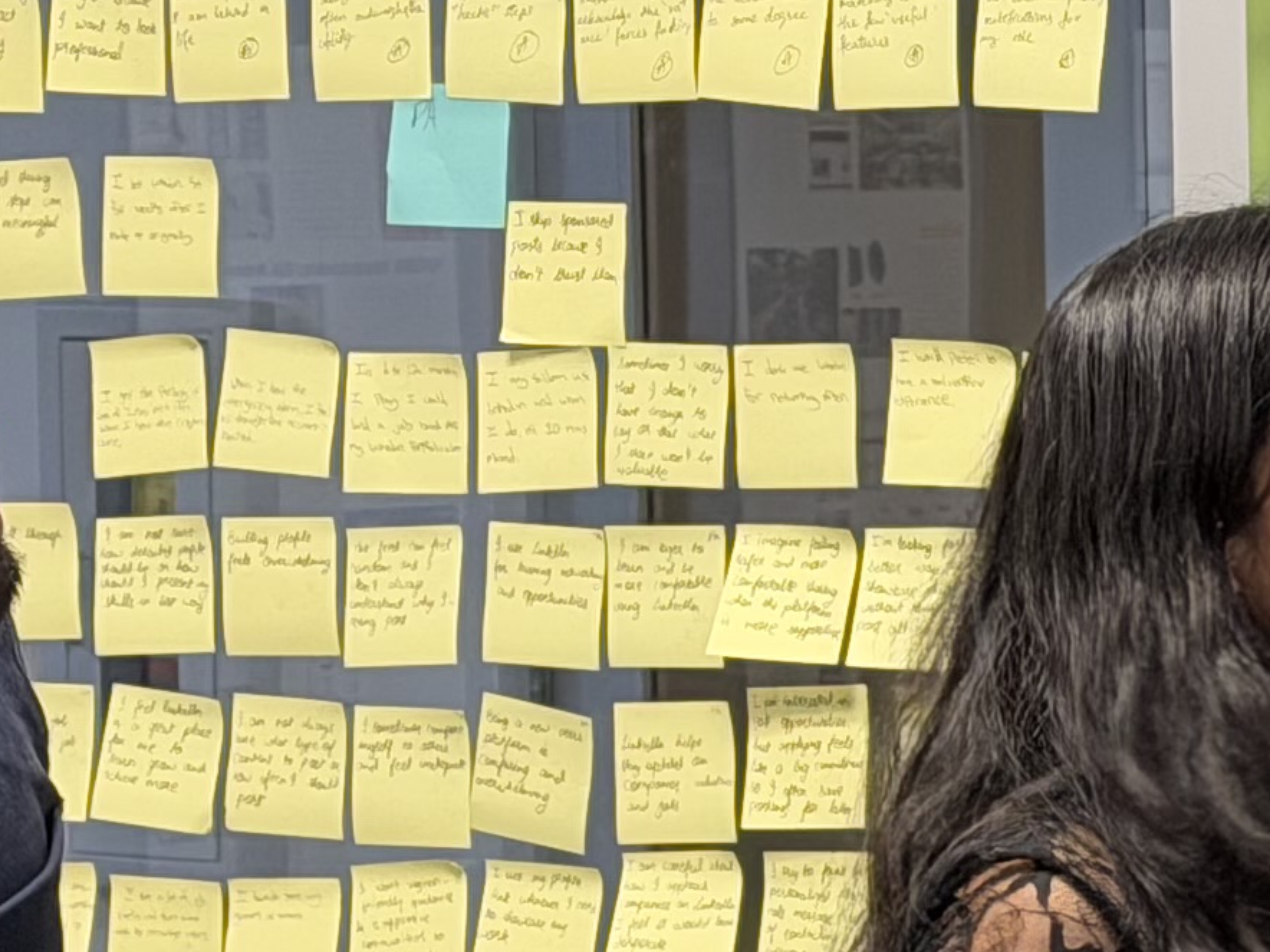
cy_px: 965
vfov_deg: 6.8
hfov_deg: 8.8
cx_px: 1878
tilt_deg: -6.2
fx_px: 8035
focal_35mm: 219
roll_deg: +0.1
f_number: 1.78
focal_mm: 6.76
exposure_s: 1/59
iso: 100
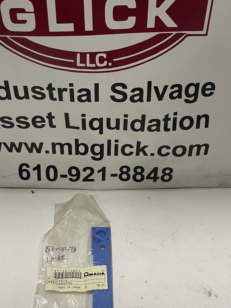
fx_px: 356
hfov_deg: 35.9
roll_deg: -1.3
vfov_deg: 46.7
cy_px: 169
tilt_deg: -38.6
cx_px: 103
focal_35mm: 40
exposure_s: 1/60
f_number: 1.6
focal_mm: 4.2
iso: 125
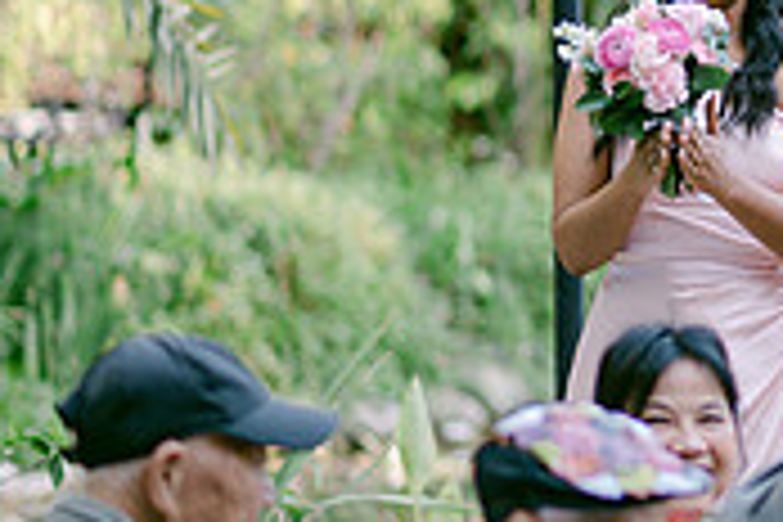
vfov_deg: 4.8
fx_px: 6177
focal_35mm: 284
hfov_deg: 7.1
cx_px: 1143
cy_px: -36
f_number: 2
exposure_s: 1/250
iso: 200
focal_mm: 85
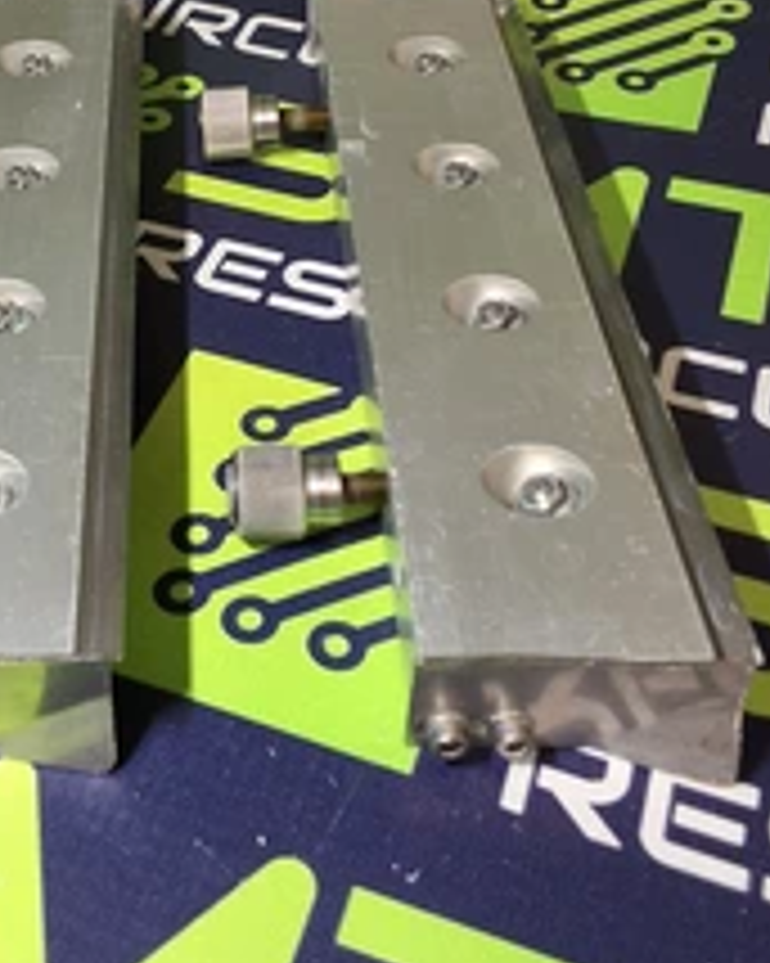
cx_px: 221
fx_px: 1454
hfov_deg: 29.3
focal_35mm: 51
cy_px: 328
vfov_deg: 36.3
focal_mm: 2.91
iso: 64
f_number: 1.9
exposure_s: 1/40
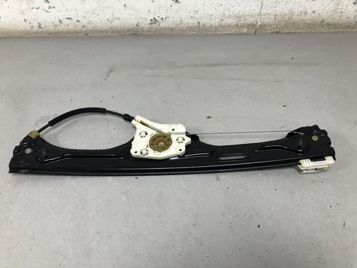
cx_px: 178
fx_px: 289
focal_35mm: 28
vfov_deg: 49.7
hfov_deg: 63.4
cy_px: 134
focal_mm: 4
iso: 32
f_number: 1.8
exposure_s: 1/33
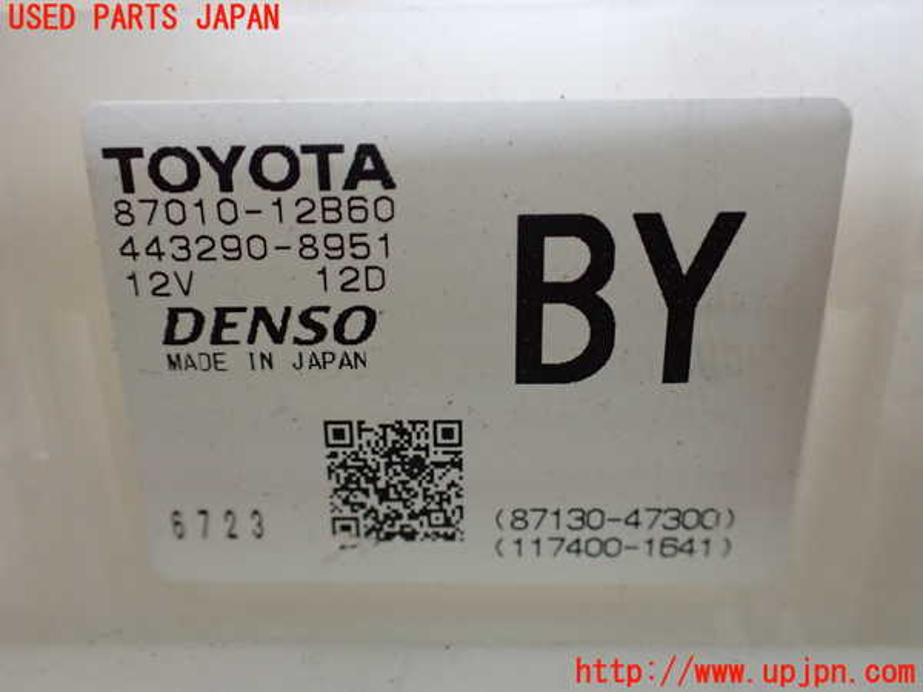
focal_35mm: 30
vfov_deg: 46.8
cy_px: 346
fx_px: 800
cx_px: 462
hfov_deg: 60.0
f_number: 2.3
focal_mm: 5.4
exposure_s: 1/125
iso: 800
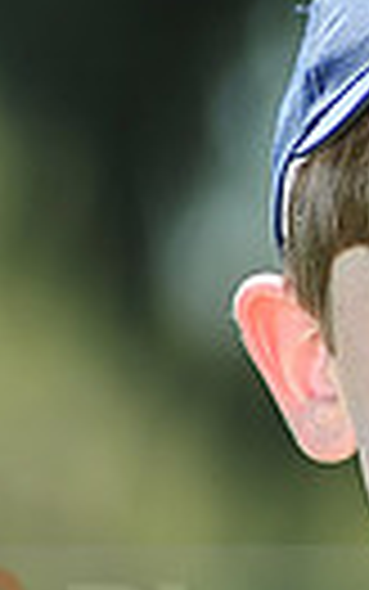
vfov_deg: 2.6
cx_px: 396
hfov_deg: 1.6
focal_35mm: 810
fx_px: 13019
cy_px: 608
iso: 200
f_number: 4.5
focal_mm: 180
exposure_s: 1/800
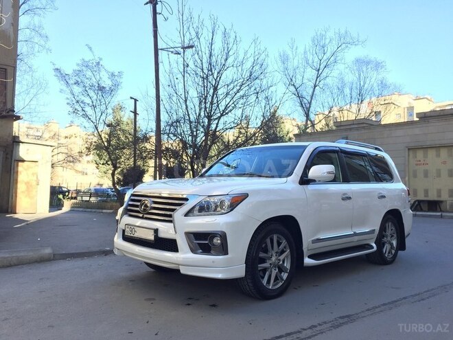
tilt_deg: +4.4
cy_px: 170
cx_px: 226
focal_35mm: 29
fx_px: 380
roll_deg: -1.3
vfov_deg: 48.2
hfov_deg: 61.7
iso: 32
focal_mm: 4.15
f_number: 2.2
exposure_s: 1/275
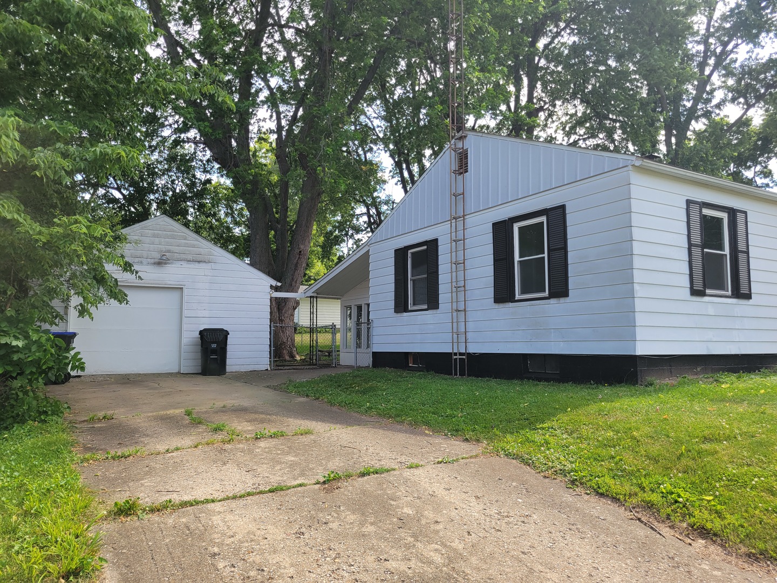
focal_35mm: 26
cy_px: 292
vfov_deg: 53.1
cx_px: 388
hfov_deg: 67.3
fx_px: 584
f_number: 1.8
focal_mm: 5.4
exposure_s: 1/771
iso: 40
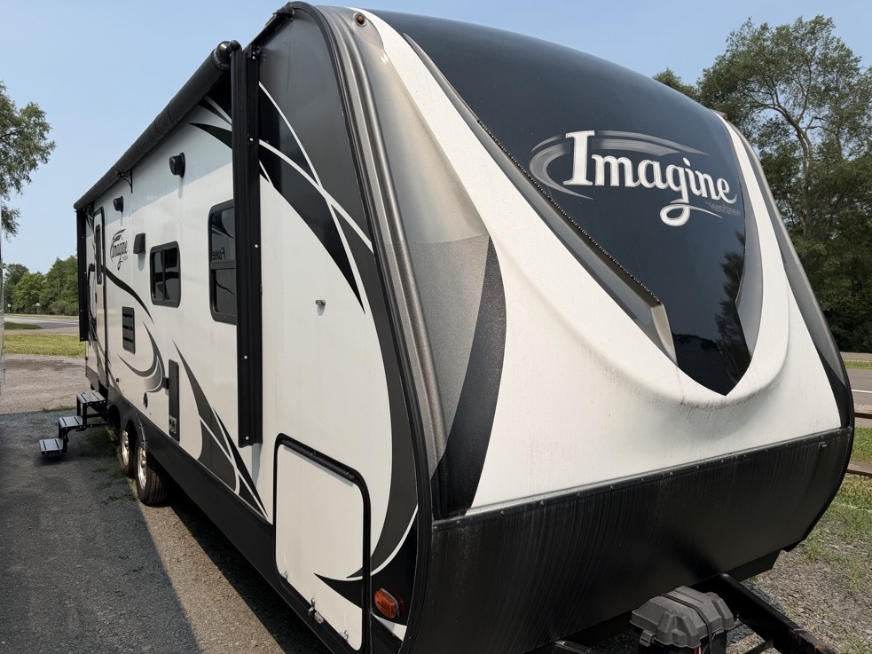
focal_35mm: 25
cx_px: 427
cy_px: 331
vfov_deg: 54.9
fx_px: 630
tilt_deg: -1.4
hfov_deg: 69.4
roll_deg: -1.4
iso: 80
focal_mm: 6.76
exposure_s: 1/6173
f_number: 1.78
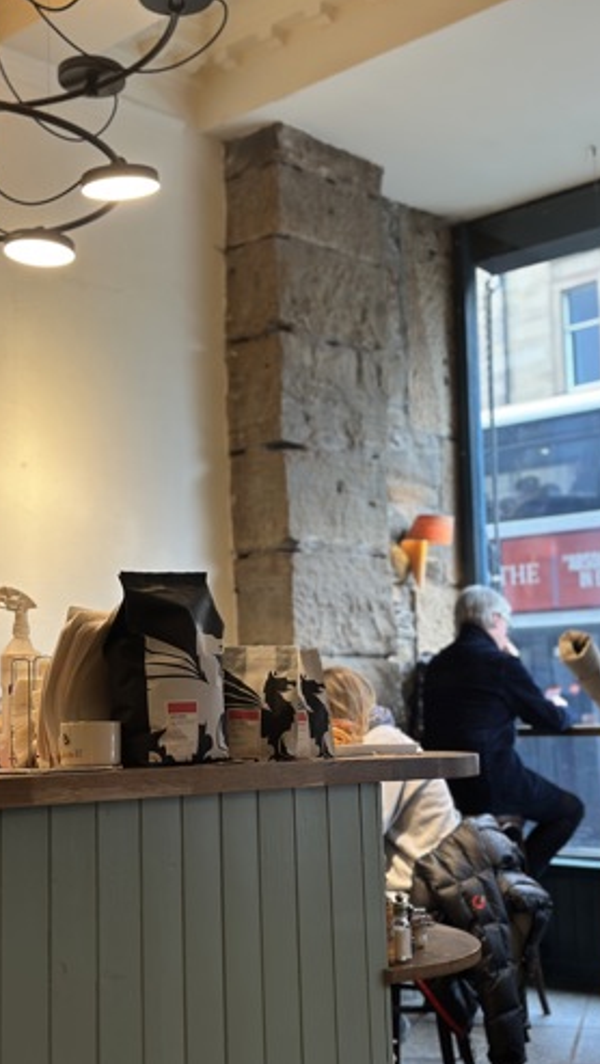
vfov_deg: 39.1
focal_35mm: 53
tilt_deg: +7.5
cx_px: 238
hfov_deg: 22.6
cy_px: 529
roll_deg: +2.0
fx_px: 1496
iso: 80
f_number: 1.78
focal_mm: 6.86
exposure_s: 1/50
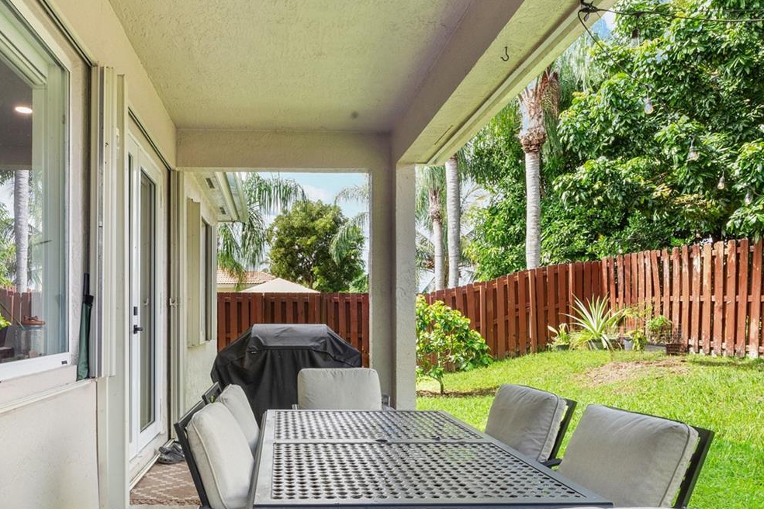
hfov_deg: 68.5
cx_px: 296
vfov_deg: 49.1
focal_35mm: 26
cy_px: 313
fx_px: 552
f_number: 16
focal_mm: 16
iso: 200
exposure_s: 1/10
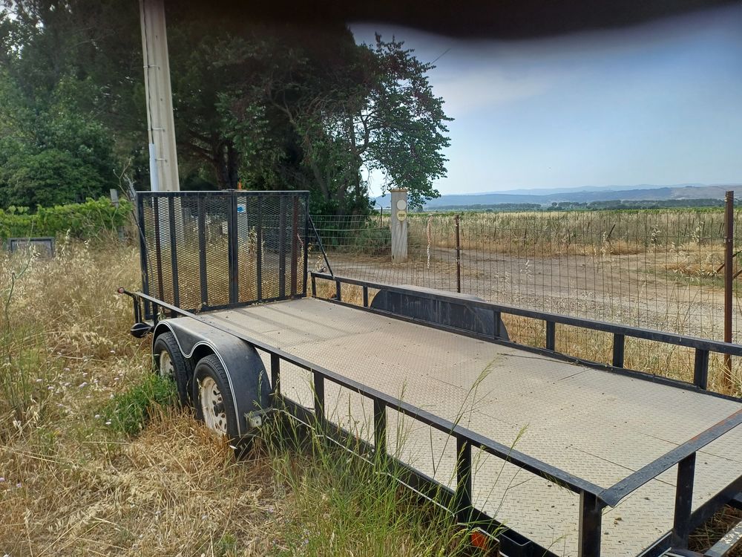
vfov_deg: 54.9
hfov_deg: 69.4
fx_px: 536
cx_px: 371
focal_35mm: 25
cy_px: 278
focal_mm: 4.65
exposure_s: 1/761
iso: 50
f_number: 1.8
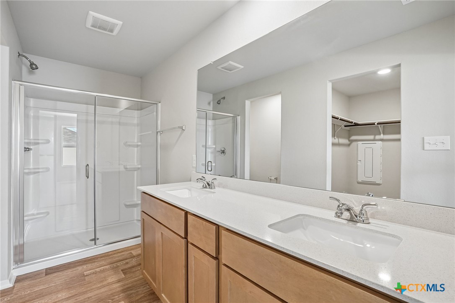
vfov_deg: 73.7
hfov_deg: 96.8
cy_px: 152
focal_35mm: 16
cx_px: 228
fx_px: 202
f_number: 9
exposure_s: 1/10
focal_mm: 16
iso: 400
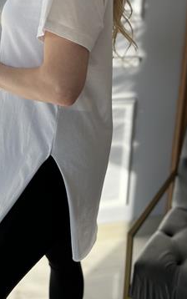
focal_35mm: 40
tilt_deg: -12.6
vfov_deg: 48.1
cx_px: 28
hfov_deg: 30.9
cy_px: 89
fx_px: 326
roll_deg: -0.1
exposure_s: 1/1058
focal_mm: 5.7
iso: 50
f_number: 1.5
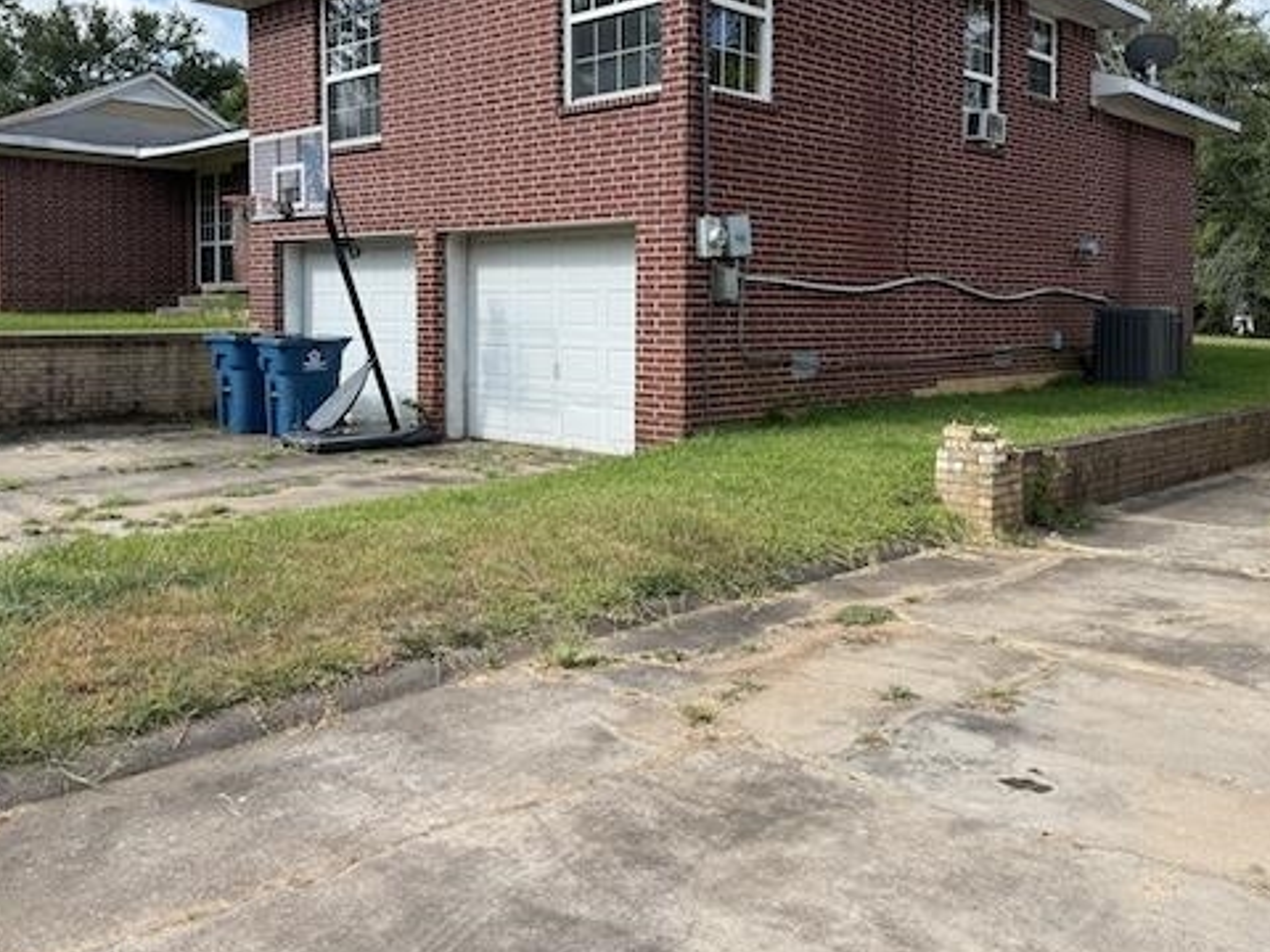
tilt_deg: -1.9
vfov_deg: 43.8
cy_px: 349
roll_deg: -0.4
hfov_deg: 56.8
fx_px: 1174
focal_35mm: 32
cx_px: 614
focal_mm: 6.76
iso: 80
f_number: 1.78
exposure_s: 1/2169
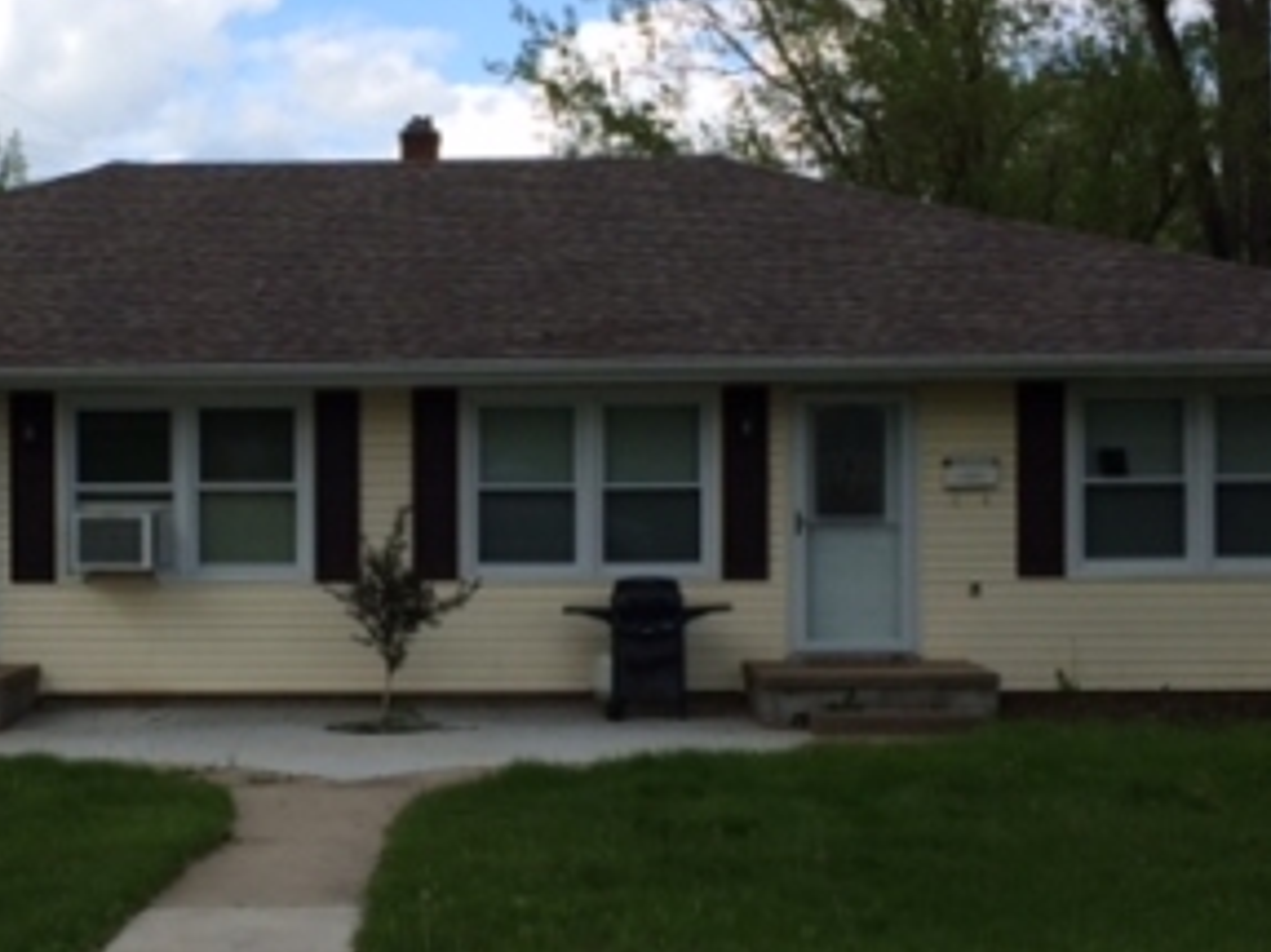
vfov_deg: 24.0
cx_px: 381
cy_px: 540
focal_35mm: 61
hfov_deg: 31.3
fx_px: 2239
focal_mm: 4.12
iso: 40
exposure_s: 1/1580
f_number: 2.2
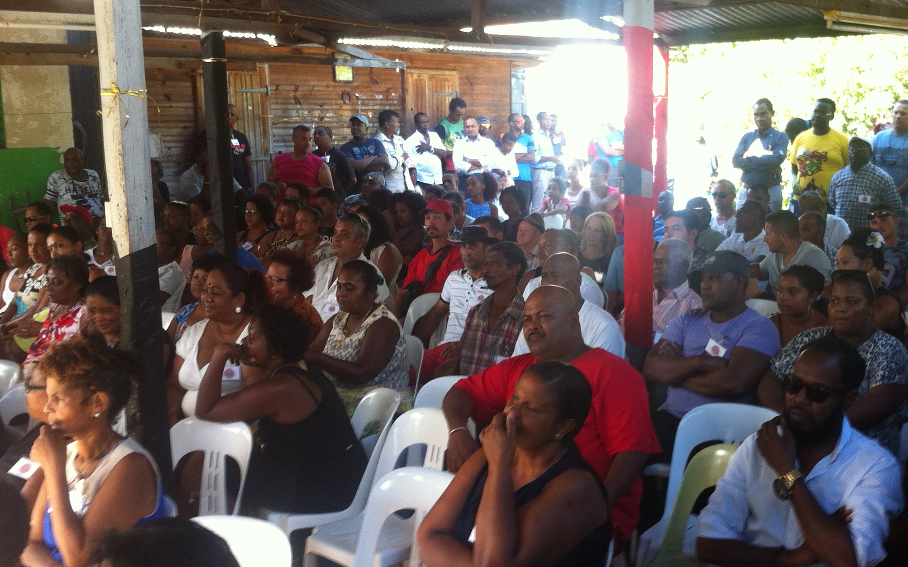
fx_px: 1262
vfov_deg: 25.3
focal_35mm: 51
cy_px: 343
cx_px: 541
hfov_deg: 39.4
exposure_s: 1/40
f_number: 2.8
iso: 80
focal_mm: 3.85
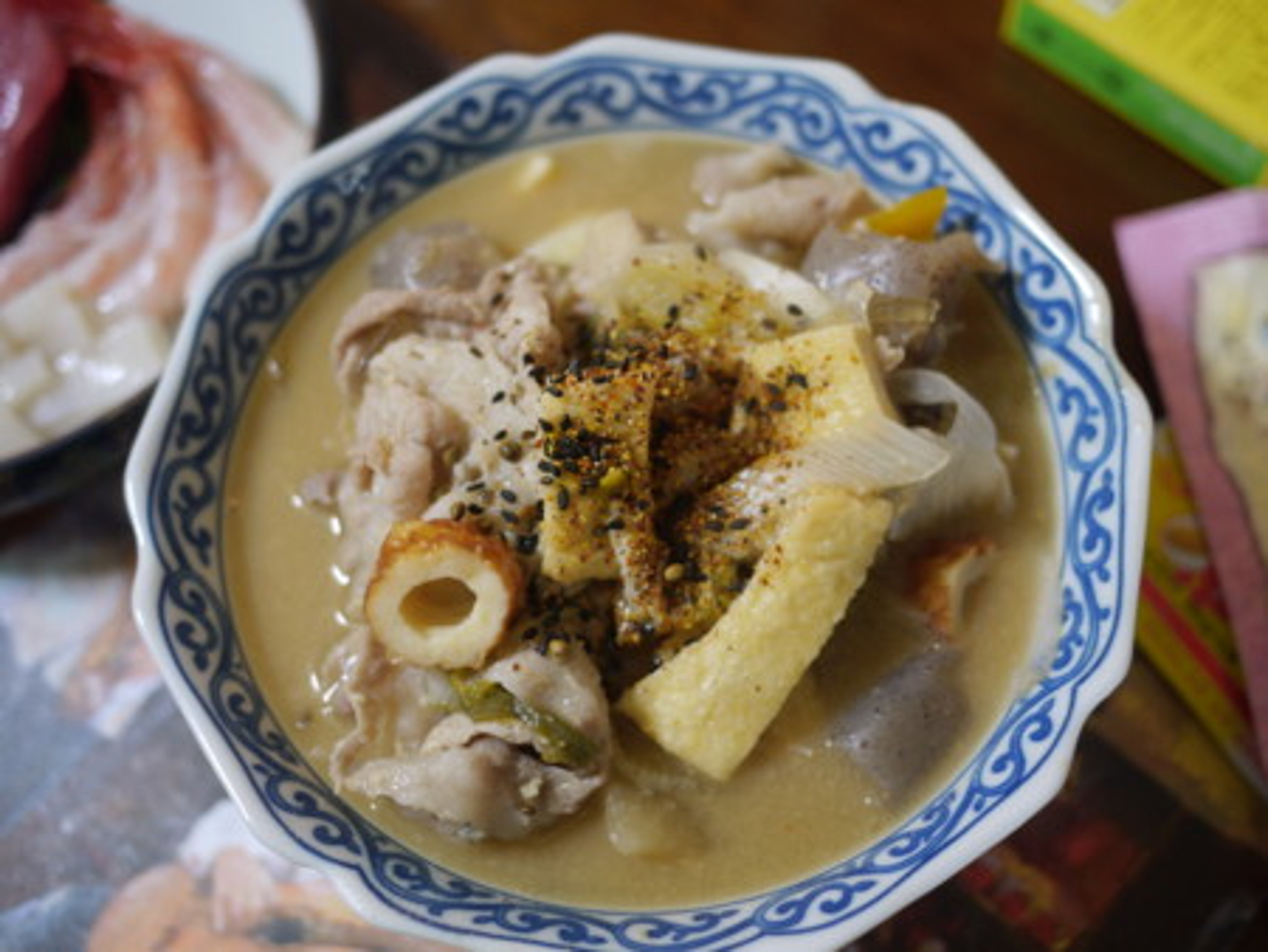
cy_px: 476
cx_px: 634
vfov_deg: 36.0
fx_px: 1466
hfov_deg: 46.8
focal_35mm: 40
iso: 125
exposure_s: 1/30
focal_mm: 20
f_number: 1.7
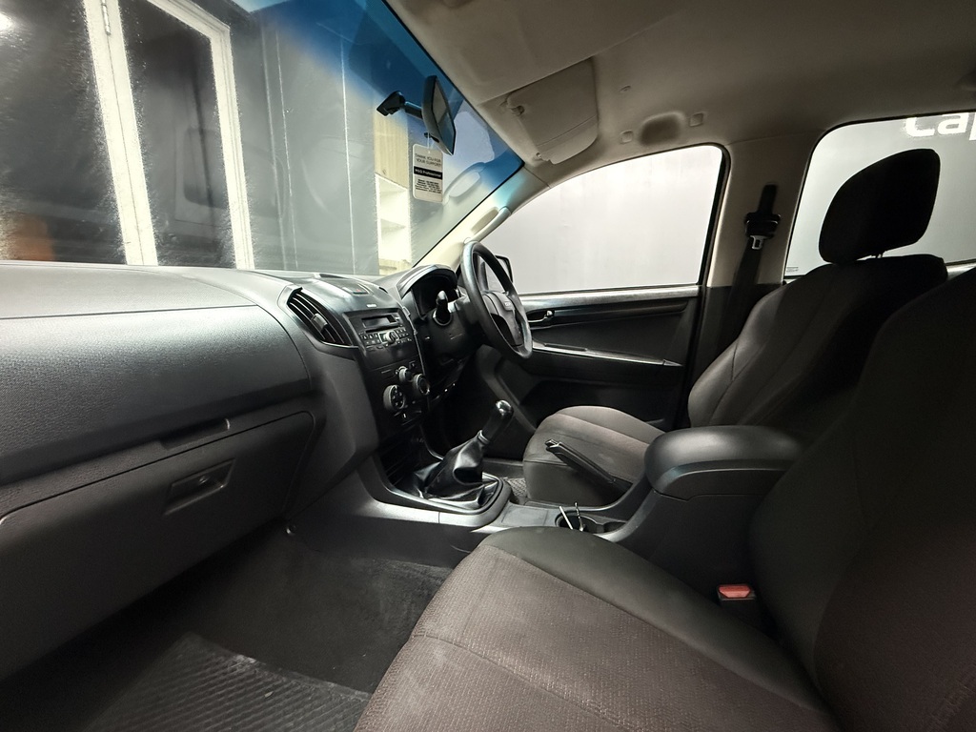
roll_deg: +0.0
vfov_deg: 85.7
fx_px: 395
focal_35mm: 14
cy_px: 366
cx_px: 488
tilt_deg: -10.6
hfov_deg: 102.1
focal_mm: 2.22
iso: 1000
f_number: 2.2
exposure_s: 1/50
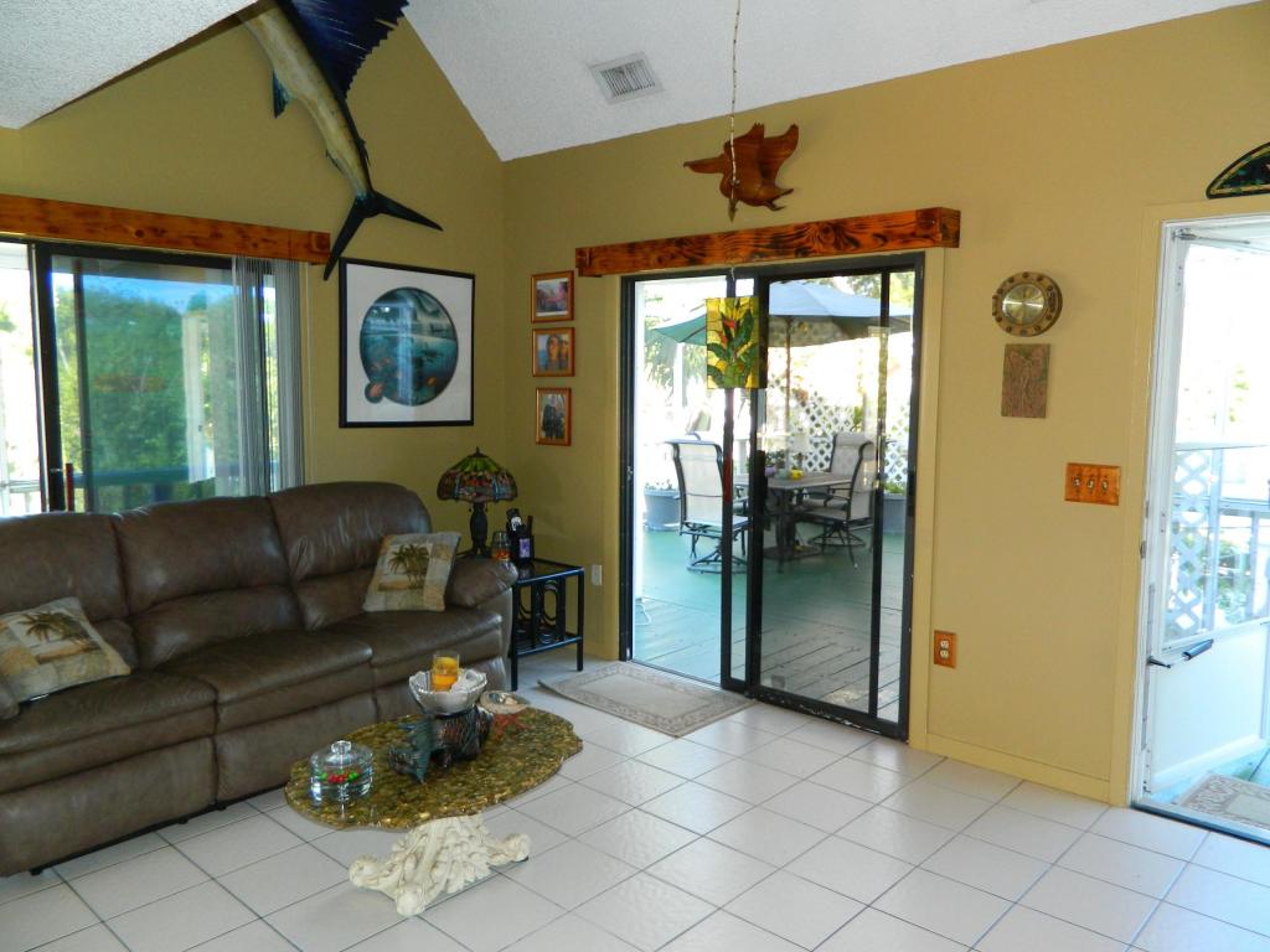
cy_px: 476
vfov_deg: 54.9
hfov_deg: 69.4
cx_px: 635
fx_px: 917
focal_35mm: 25
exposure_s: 1/30
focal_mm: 4.5
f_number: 3.1
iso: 140
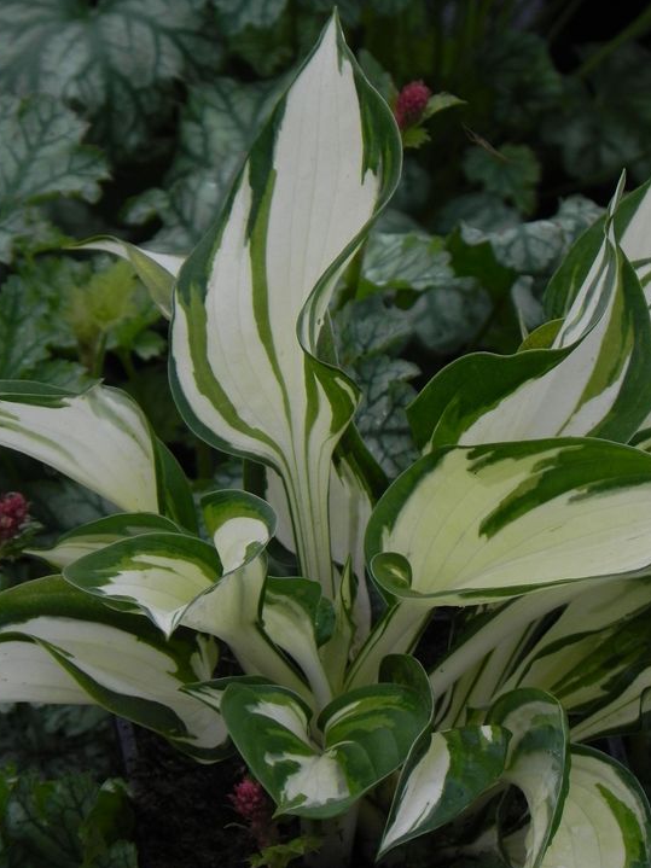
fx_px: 8127
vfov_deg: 6.1
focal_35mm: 324
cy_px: 421
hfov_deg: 4.6
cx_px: 325
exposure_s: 1/500
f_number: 5
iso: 160
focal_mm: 51.8
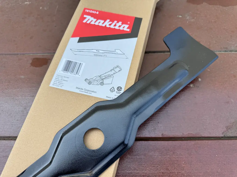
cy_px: 88
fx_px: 164
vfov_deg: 56.8
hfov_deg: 71.6
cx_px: 118
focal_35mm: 24
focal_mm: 6.76
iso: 80
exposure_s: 1/707
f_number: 1.78
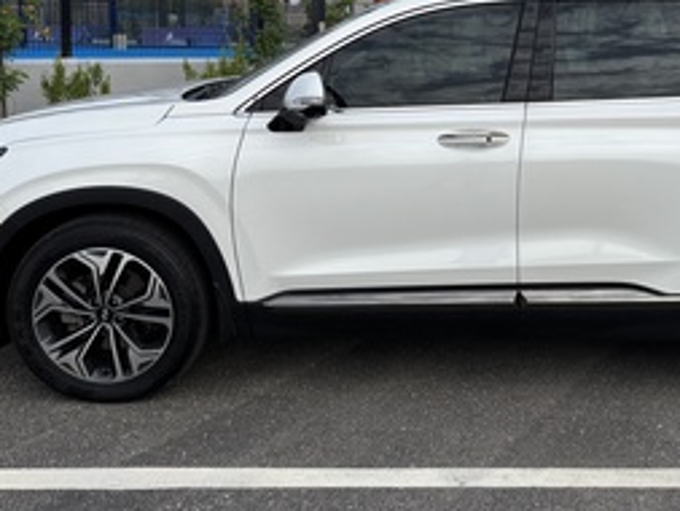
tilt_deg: -5.9
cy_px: 136
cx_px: 482
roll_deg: -0.5
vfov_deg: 30.5
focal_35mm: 47
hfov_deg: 39.6
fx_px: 924
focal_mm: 5.96
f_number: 1.6
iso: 50
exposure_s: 1/2513
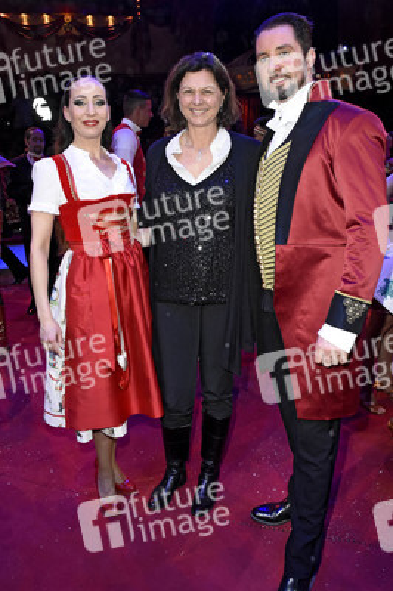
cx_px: 196
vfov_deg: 67.4
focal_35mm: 27
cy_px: 296
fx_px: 443
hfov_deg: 47.9
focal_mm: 18
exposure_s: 1/160
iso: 1600
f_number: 6.3
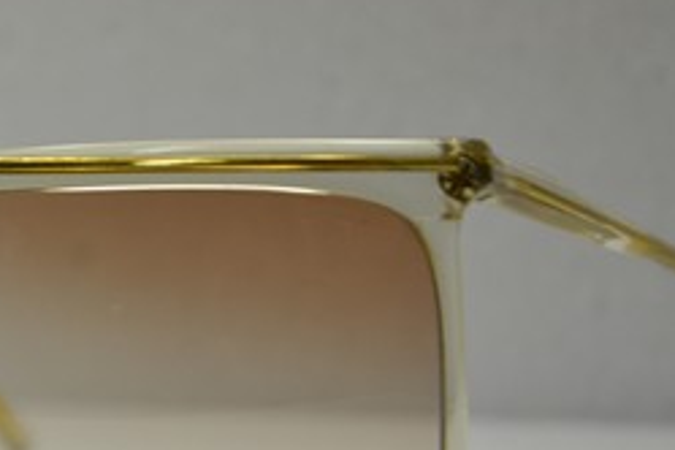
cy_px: 287
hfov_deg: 11.3
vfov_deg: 7.6
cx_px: 30
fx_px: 3393
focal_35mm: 181
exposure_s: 1/80
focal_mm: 50
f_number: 5
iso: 400
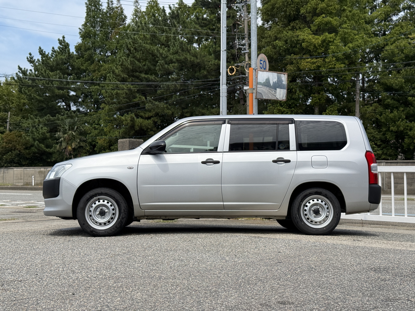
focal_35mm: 48
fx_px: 575
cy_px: 156
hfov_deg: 39.7
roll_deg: +0.4
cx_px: 208
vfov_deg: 30.3
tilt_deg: +2.1
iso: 100
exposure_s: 1/7143
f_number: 1.78
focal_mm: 6.76
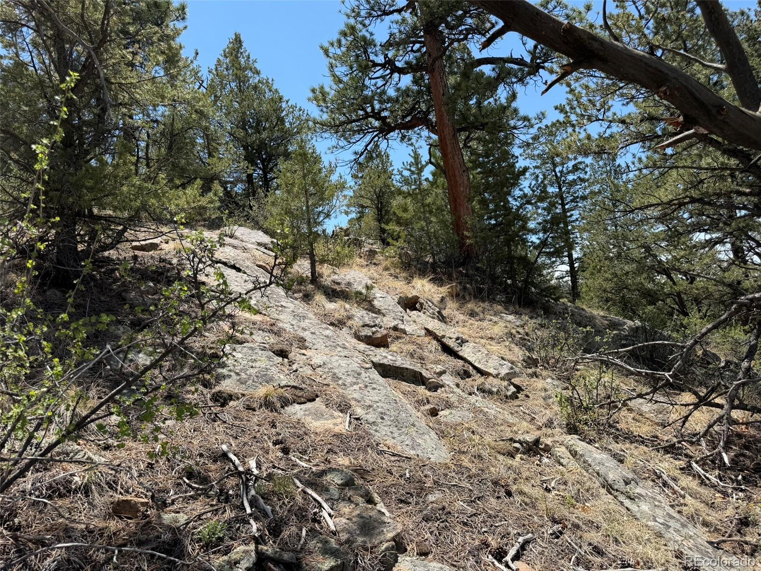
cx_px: 380
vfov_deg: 56.8
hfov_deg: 71.6
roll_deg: +4.6
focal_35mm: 24
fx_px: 528
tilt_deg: +7.6
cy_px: 286
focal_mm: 6.76
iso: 80
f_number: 1.78
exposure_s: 1/3021
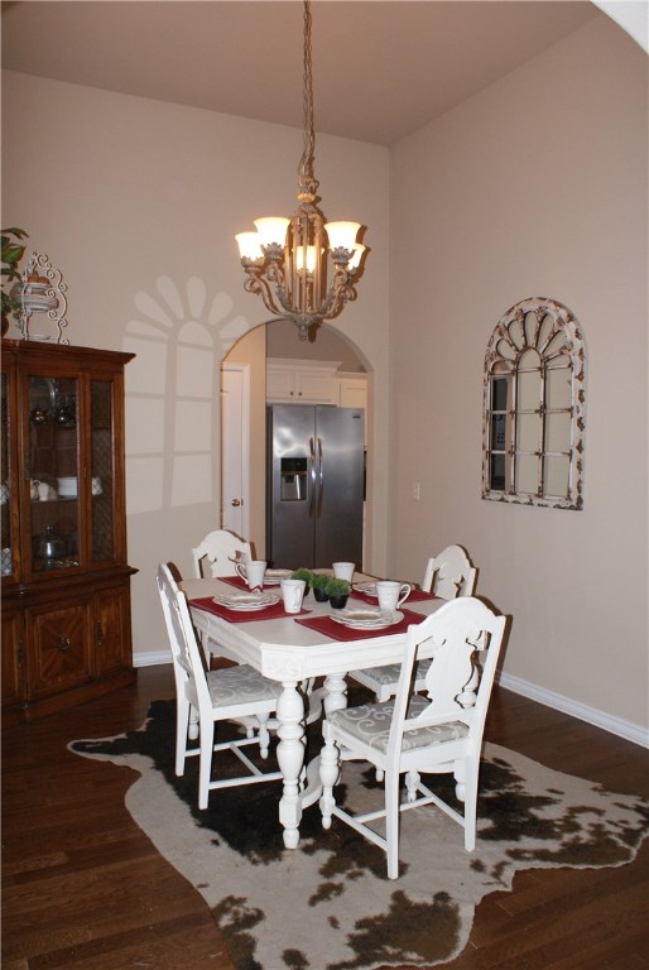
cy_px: 485
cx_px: 324
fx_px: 728
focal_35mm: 27
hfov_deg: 48.0
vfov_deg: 67.3
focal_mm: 18
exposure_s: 1/60
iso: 400
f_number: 5.6
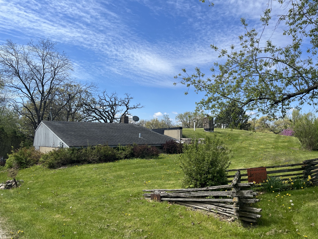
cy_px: 120
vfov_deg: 53.1
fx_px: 239
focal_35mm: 26
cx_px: 159
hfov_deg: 67.3
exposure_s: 1/3413
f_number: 1.6
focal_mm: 5.1
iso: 50
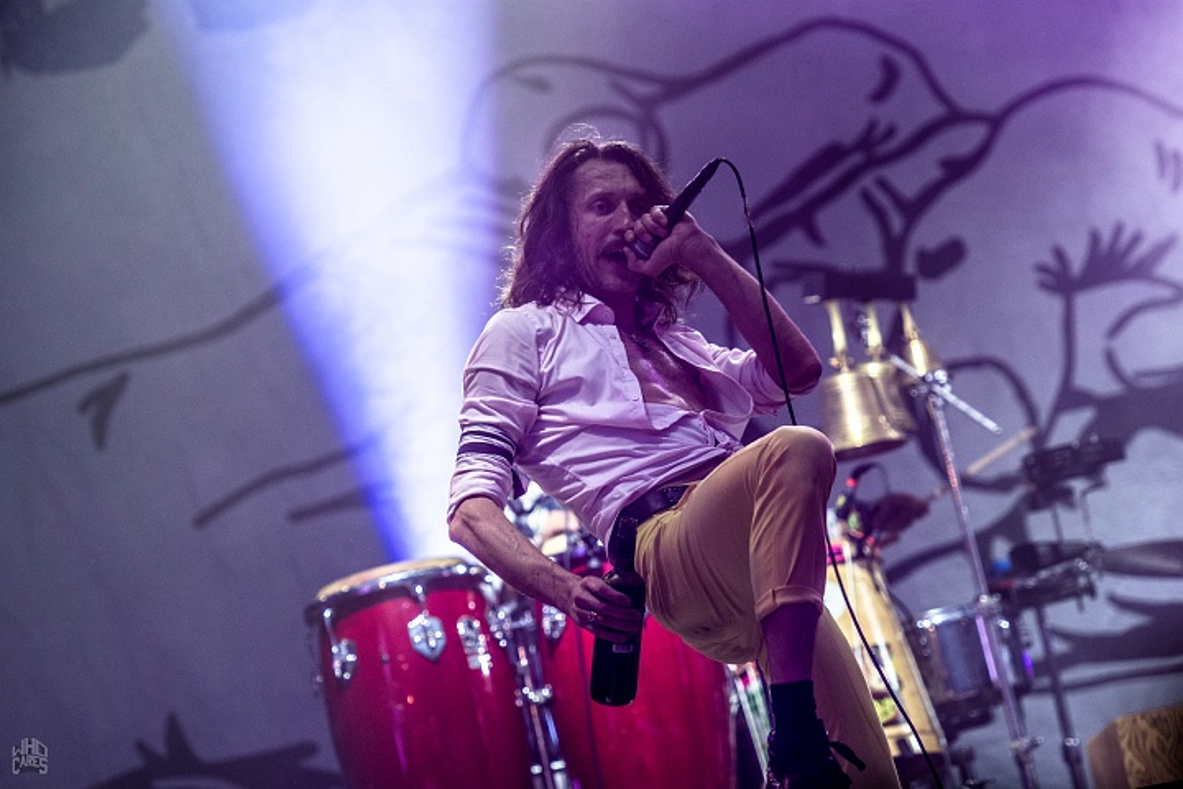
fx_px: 7640
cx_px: 592
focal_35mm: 232
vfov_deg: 5.9
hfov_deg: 8.9
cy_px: 394
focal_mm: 155
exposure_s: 1/100
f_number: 2.8
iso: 640
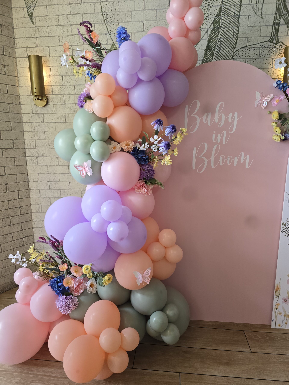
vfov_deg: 73.9
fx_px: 256
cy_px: 192
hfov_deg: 58.9
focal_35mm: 23
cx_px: 144
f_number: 1.7
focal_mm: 6.3
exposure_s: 1/180
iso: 160
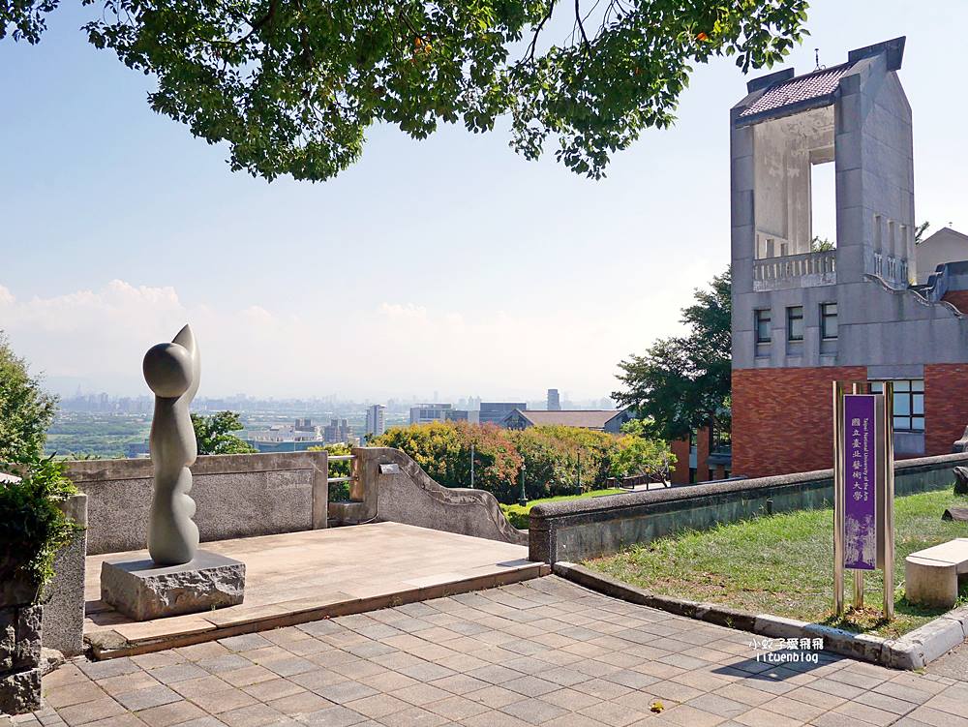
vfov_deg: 49.8
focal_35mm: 28
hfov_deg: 63.4
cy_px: 364
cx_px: 484
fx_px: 783
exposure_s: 1/1600
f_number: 5
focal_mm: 14
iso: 200
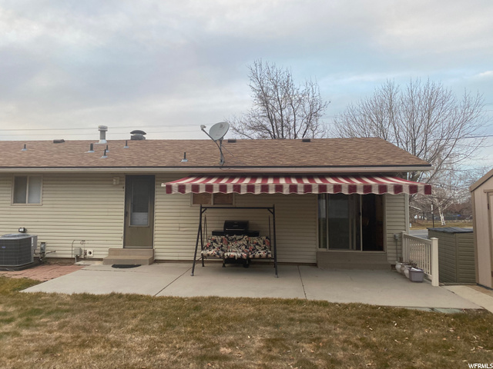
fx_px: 370
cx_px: 246
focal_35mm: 26
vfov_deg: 53.1
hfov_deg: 67.3
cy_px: 184
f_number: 1.8
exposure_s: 1/122
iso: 50
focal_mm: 4.25
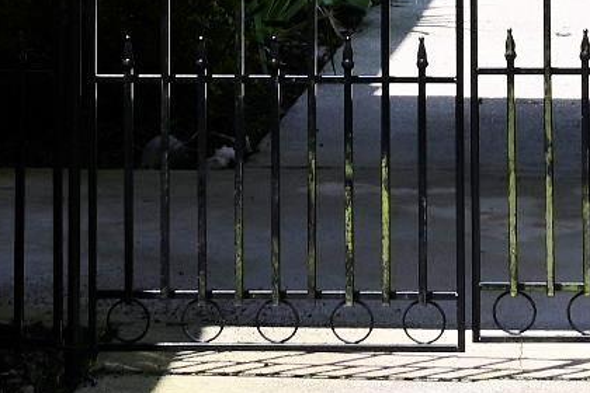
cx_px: 492
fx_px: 5523
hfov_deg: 6.1
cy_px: -444
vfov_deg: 4.0
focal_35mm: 337
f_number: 13
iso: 100
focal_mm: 48
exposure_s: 1/50
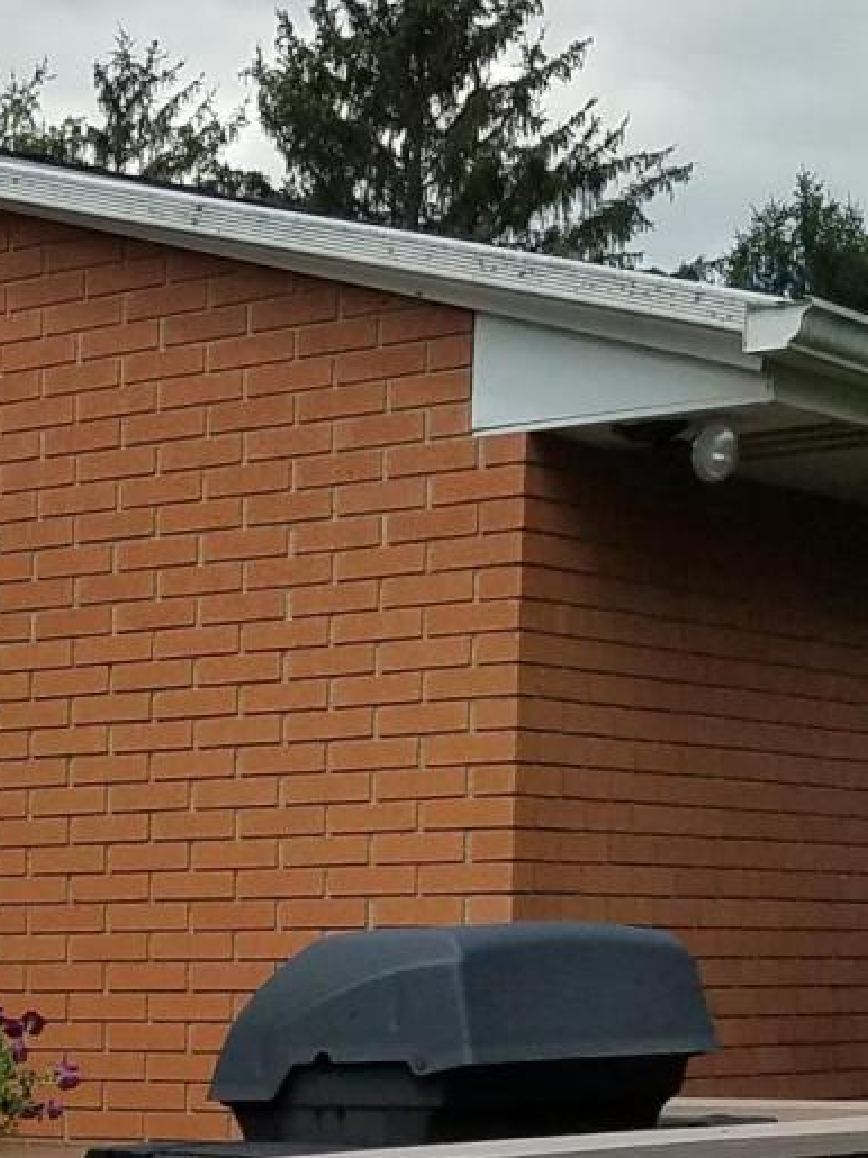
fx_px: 3378
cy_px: 1223
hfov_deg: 13.8
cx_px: -432
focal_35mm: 101
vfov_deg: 18.8
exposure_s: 1/1712
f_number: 1.7
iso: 40
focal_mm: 4.2
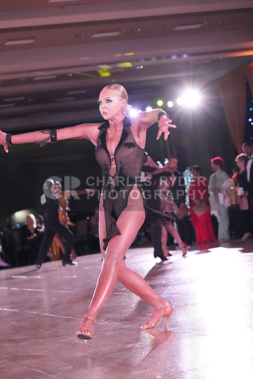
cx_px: 126
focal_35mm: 96
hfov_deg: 14.3
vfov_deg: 21.2
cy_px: 190
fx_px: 1011
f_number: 5
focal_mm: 96
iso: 8000
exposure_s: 1/400
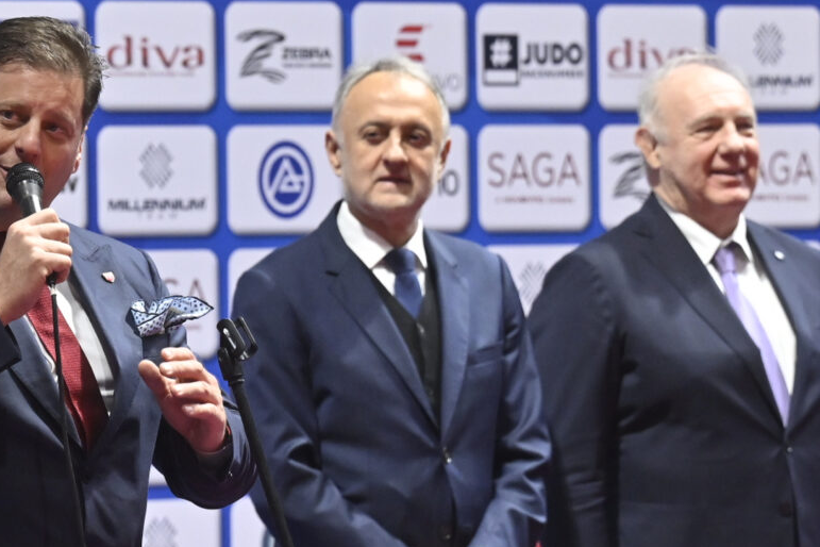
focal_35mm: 448
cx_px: 412
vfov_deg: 3.1
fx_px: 10204
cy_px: 549
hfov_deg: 4.6
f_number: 4
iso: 1600
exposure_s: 1/640
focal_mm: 135
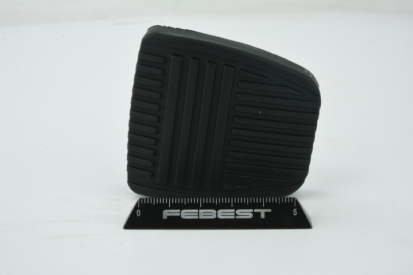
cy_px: 138
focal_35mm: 60
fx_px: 688
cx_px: 206
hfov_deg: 33.4
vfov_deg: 22.6
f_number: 36
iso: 64
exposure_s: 1/2.5
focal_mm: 60
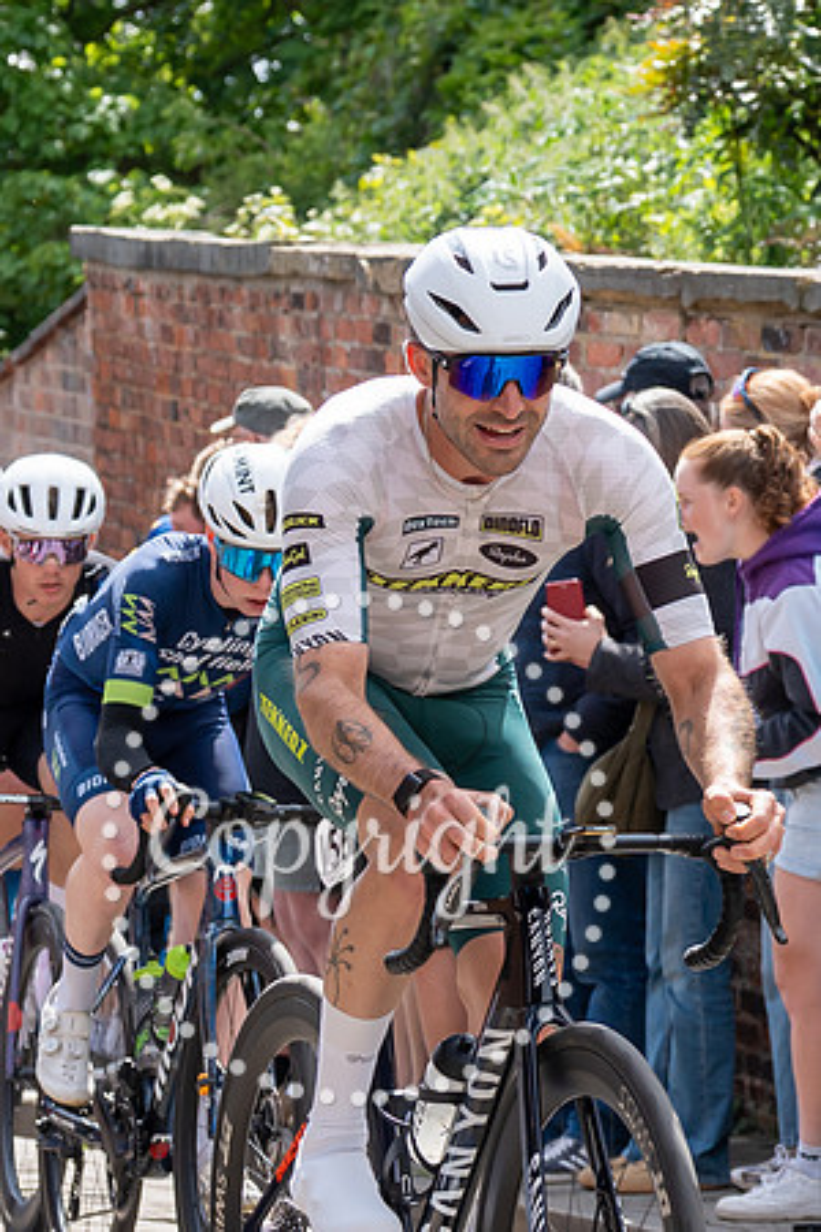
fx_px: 7343
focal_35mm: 215
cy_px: 400
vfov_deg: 9.6
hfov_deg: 6.4
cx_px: 628
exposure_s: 1/1000
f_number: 5
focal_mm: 70
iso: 400
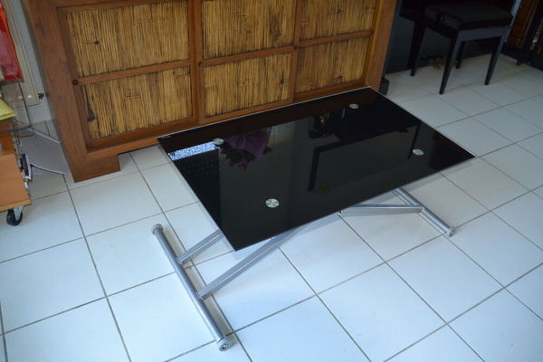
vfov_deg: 43.6
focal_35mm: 30
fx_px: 453
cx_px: 272
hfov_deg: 61.9
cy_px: 181
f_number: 3.5
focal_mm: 20
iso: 360
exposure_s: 1/30
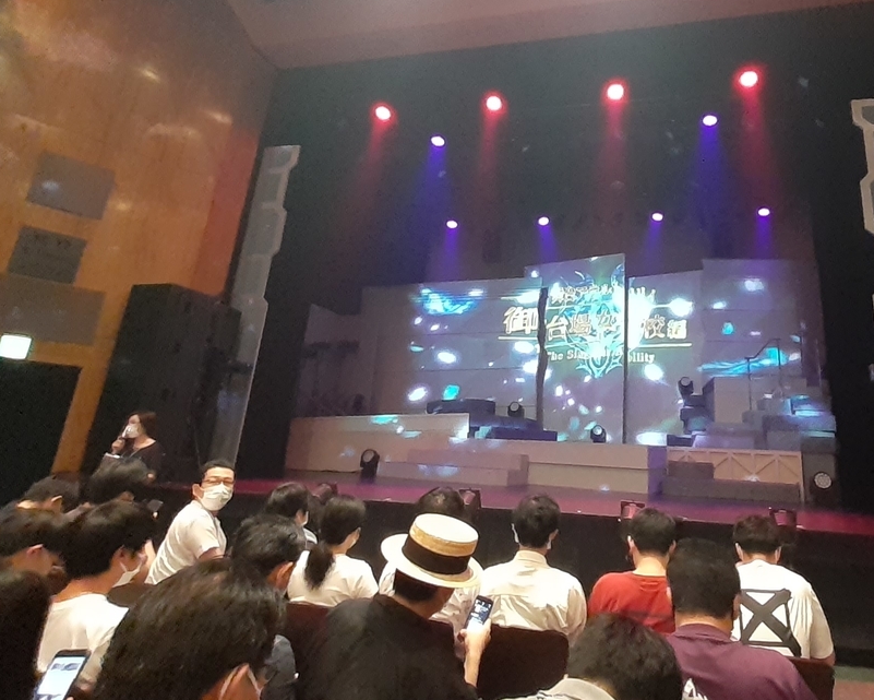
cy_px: 285
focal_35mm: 19
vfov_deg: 70.2
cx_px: 577
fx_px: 492
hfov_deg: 80.7
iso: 640
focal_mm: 1.13
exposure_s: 1/20
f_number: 2.2
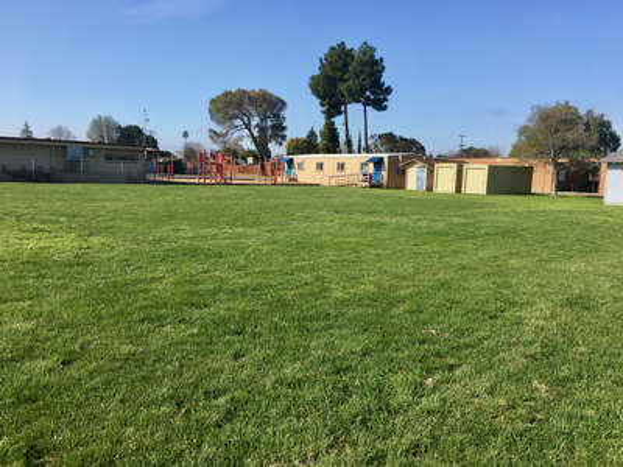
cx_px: 312
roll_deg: -2.4
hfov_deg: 61.7
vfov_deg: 48.2
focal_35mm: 29
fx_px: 522
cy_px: 234
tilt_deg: -4.2
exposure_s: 1/1832
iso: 25
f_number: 2.2
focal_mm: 4.15
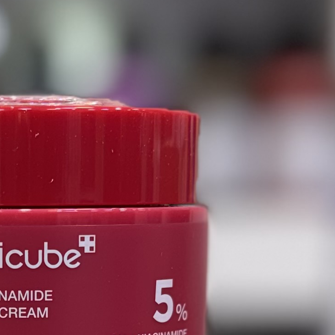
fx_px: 1281
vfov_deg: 14.2
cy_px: 449
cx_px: -29
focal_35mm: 117
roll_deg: -0.1
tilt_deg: -9.5
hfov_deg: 14.6
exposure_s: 1/134
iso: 64
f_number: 1.78
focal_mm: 6.76
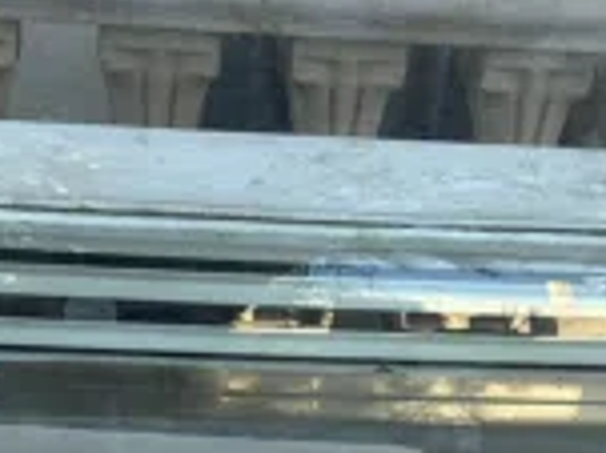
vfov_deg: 12.7
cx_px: 357
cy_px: 698
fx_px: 1924
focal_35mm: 110
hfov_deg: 17.9
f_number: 1.5
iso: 50
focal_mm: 5.7
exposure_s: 1/317
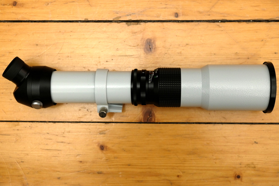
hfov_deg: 40.3
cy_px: 93
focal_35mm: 49
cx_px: 140
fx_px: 380
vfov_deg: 27.5
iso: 800
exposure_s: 1/10
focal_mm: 32.9
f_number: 3.6
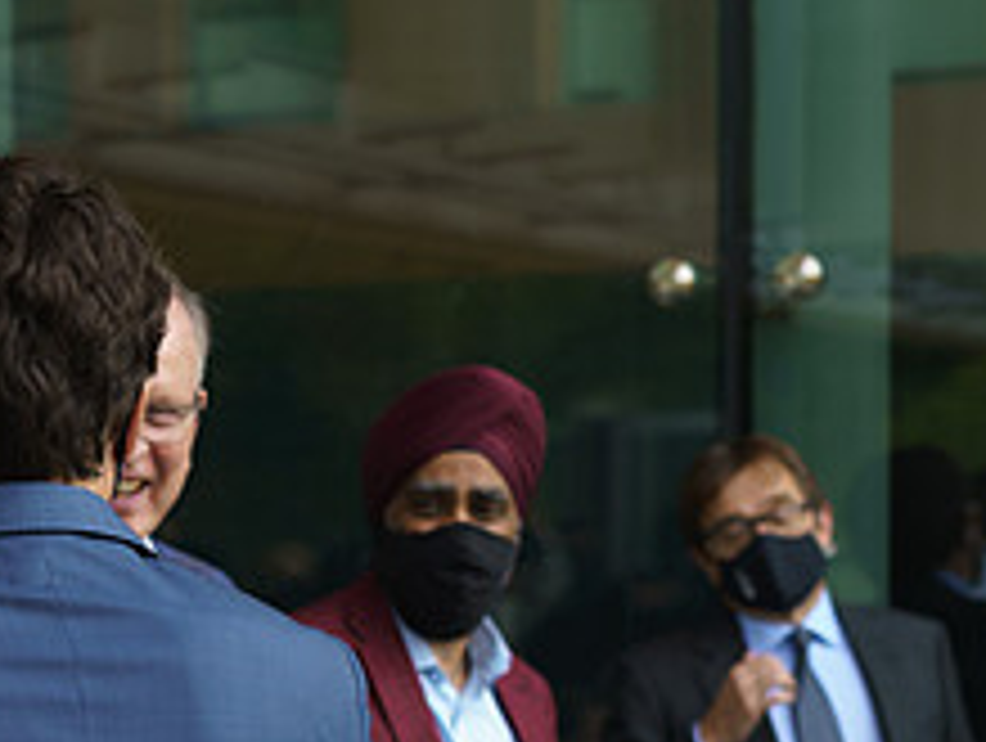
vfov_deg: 10.2
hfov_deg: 13.4
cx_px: -198
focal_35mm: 143
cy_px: 902
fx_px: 4080
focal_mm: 50
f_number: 4
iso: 250
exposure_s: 1/320
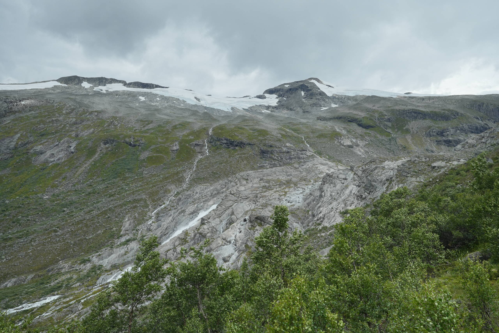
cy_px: 166
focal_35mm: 30
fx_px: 416
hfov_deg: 61.9
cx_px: 250
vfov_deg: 43.6
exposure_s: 1/250
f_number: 11
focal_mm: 30
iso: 1000
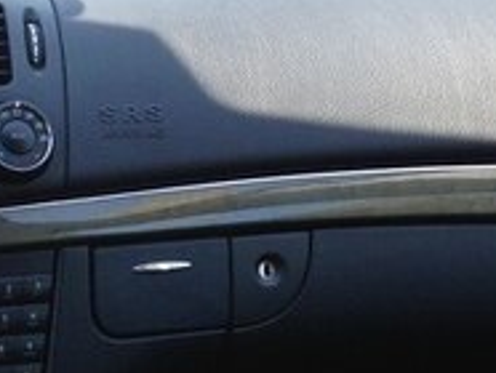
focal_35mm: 117
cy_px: 377
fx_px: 1679
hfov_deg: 15.3
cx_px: -291
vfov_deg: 12.5
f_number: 2.4
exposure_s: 1/121
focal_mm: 4.12
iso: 50
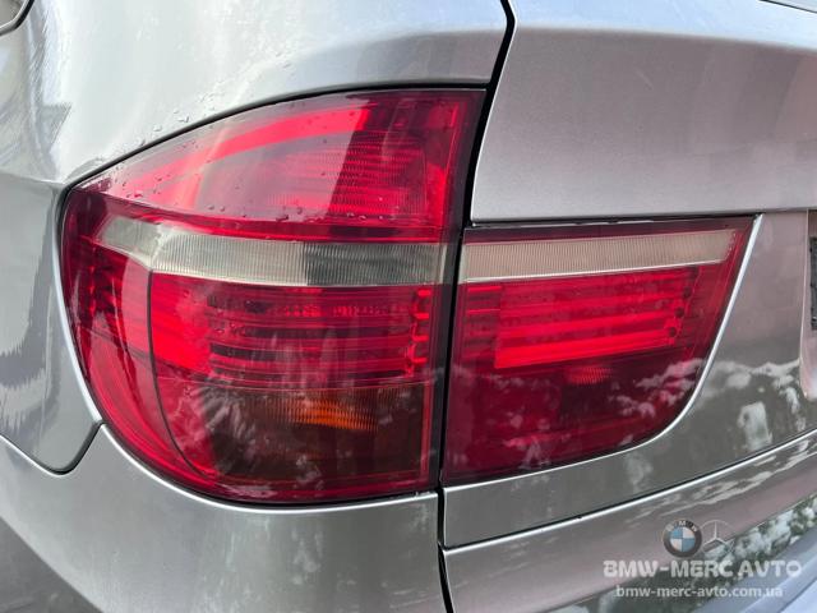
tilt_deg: -15.5
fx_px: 614
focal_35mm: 26
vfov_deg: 53.1
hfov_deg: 67.3
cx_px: 408
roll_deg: -1.5
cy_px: 306
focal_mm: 5.7
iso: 64
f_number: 1.5
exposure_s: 1/121
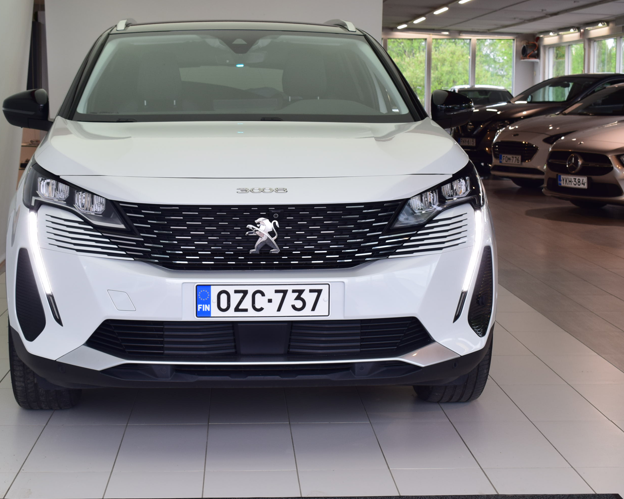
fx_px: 1256
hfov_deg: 27.9
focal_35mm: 68
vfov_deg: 22.5
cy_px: 251
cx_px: 269
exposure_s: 1/60
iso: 400
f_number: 8
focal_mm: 40
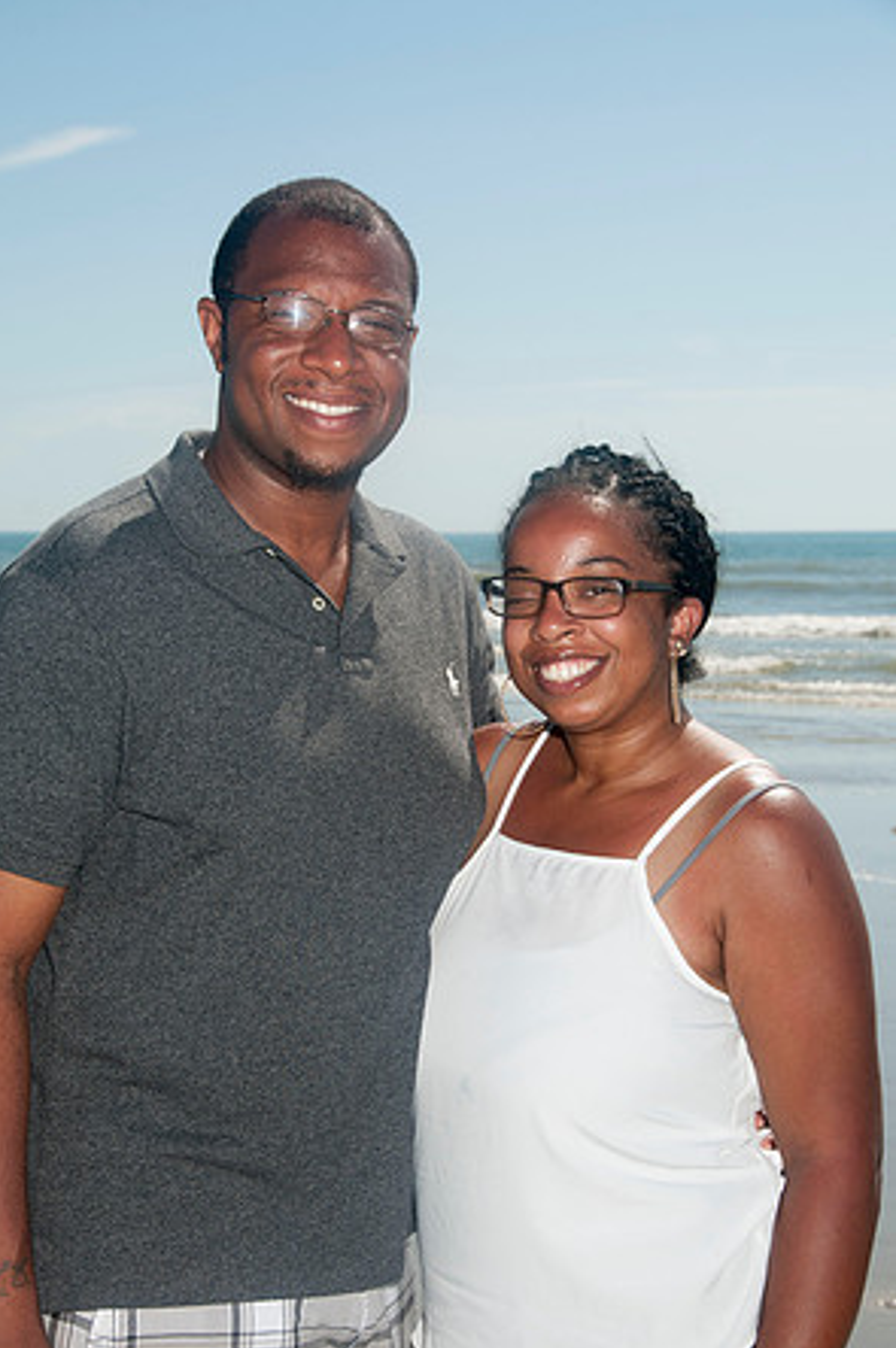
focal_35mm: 79
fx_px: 2956
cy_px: 677
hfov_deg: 17.2
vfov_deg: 25.7
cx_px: 445
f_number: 11
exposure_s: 1/250
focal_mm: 52
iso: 100
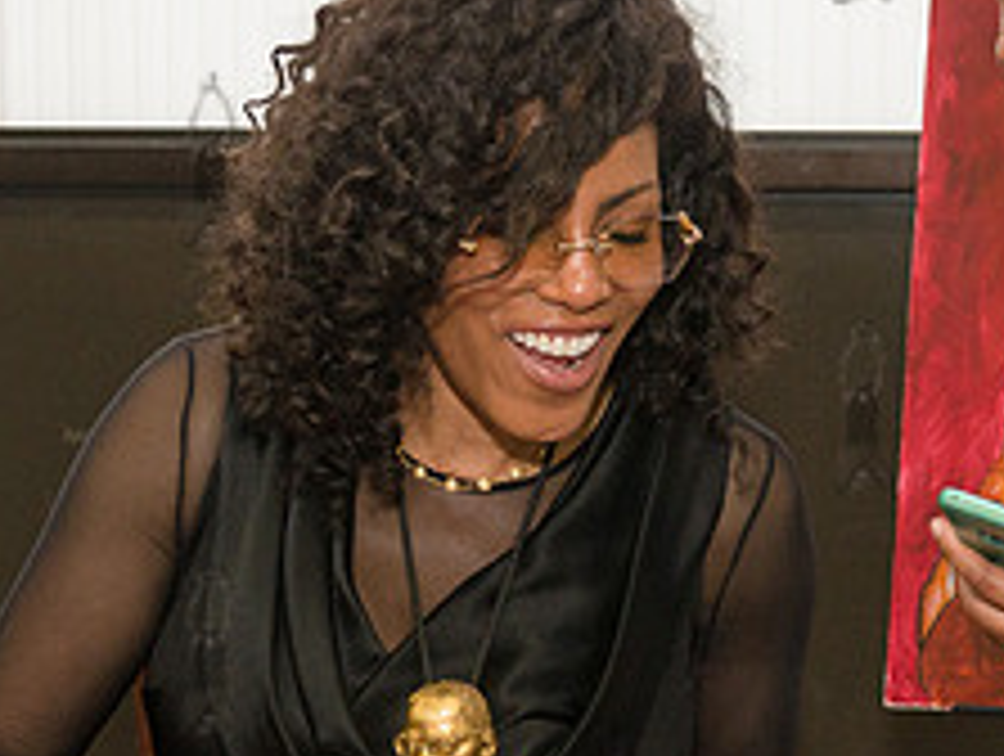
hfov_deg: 17.1
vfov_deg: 12.9
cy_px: 424
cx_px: 581
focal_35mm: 115
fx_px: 3341
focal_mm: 38
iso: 800
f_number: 4.5
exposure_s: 1/400
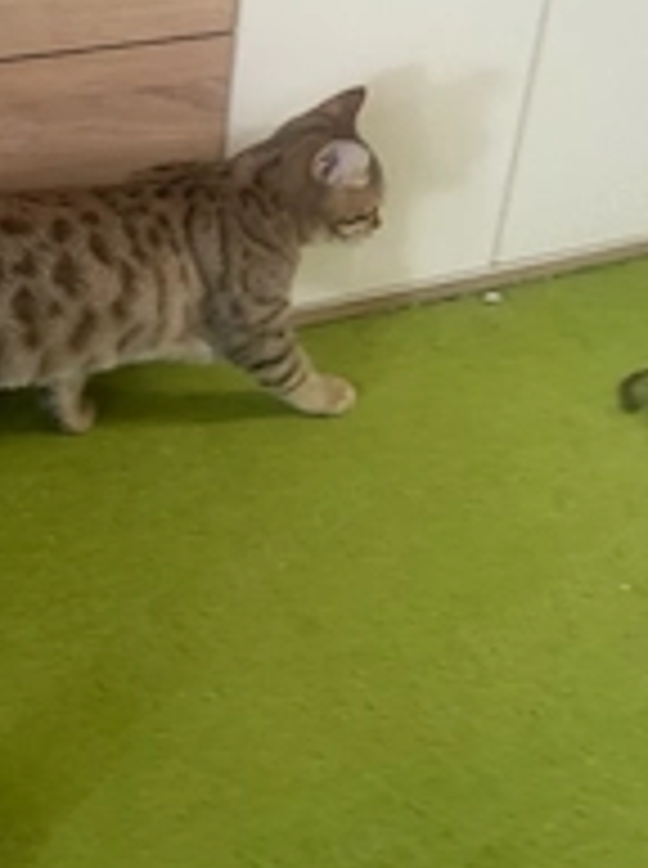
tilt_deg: -28.8
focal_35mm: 54
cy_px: 265
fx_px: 1352
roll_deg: -0.8
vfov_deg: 35.1
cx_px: 4
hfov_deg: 25.6
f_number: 1.5
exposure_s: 1/60
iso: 320
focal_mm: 5.7
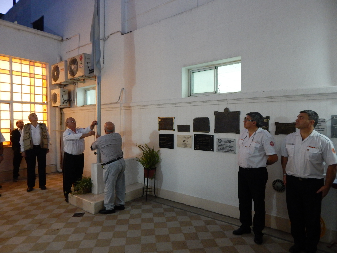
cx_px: 168
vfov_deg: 61.1
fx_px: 214
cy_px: 126
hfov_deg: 76.4
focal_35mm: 22
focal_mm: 4
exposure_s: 1/8
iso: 450
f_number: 3
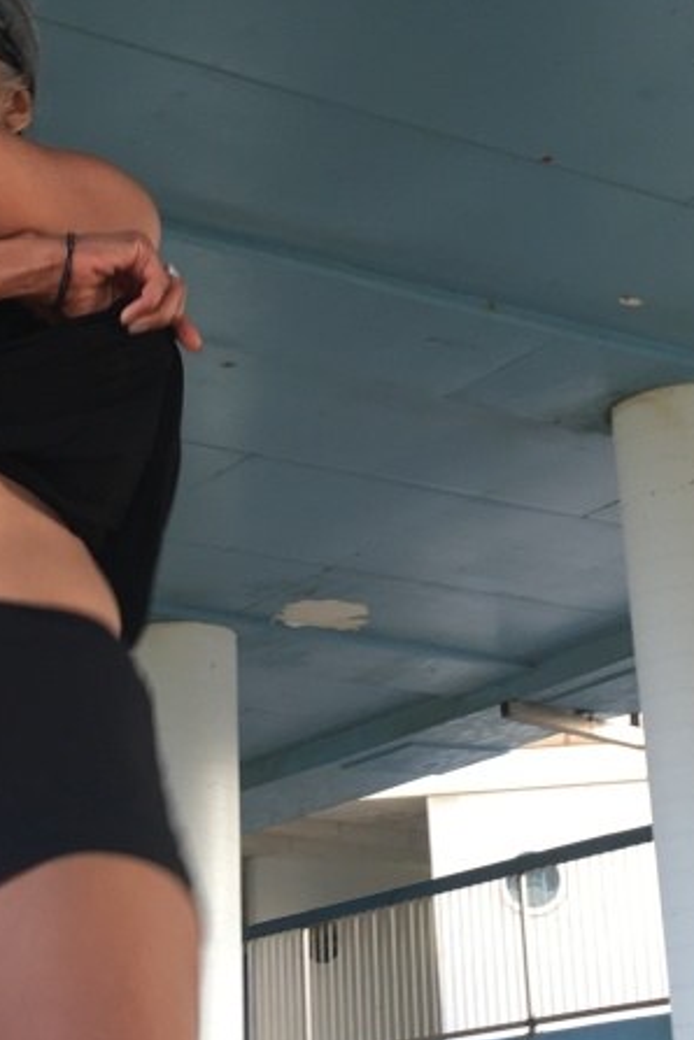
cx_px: 282
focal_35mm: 72
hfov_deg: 18.9
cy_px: 251
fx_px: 2082
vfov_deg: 27.7
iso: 25
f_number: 2.2
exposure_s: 1/60
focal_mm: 4.15
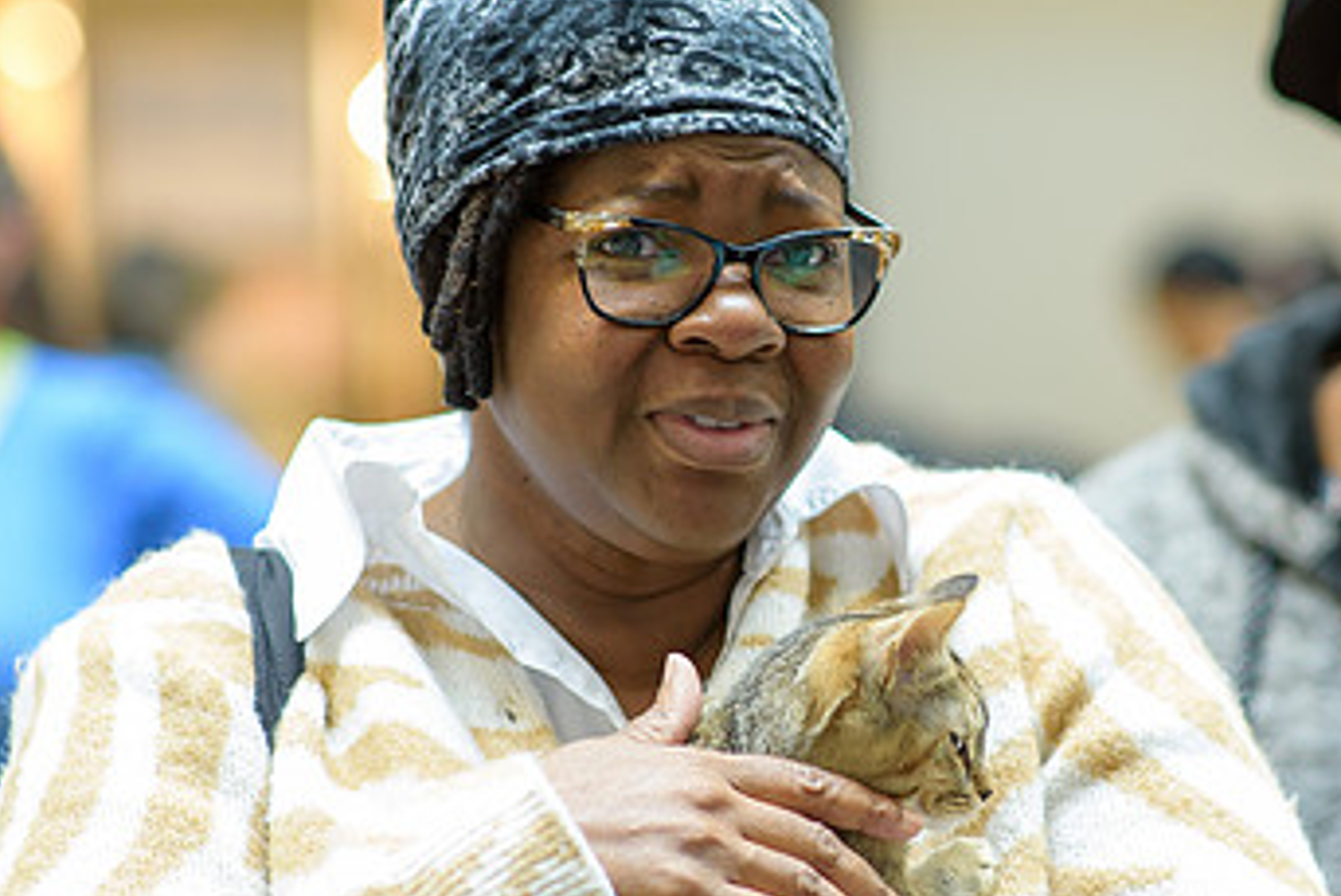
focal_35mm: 167
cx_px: 855
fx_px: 6223
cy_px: 574
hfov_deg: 12.3
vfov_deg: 8.2
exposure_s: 1/80
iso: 800
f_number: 2.2
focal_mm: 85
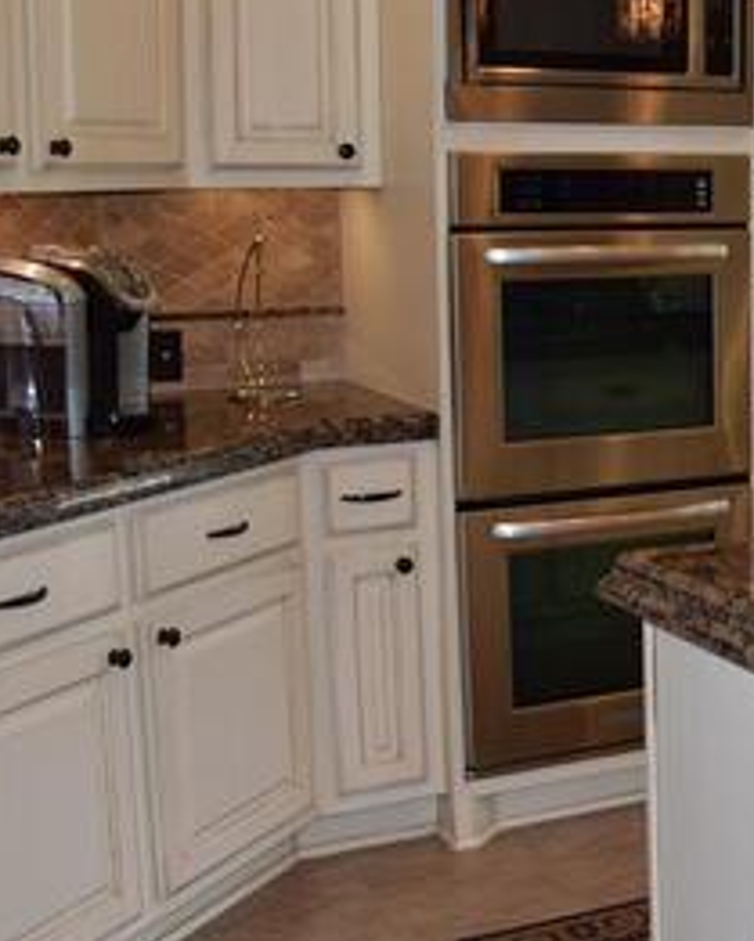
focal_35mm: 62
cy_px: 407
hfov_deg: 21.9
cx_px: 1003
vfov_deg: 30.4
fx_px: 1728
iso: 640
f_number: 5.6
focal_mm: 18
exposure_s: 1/125
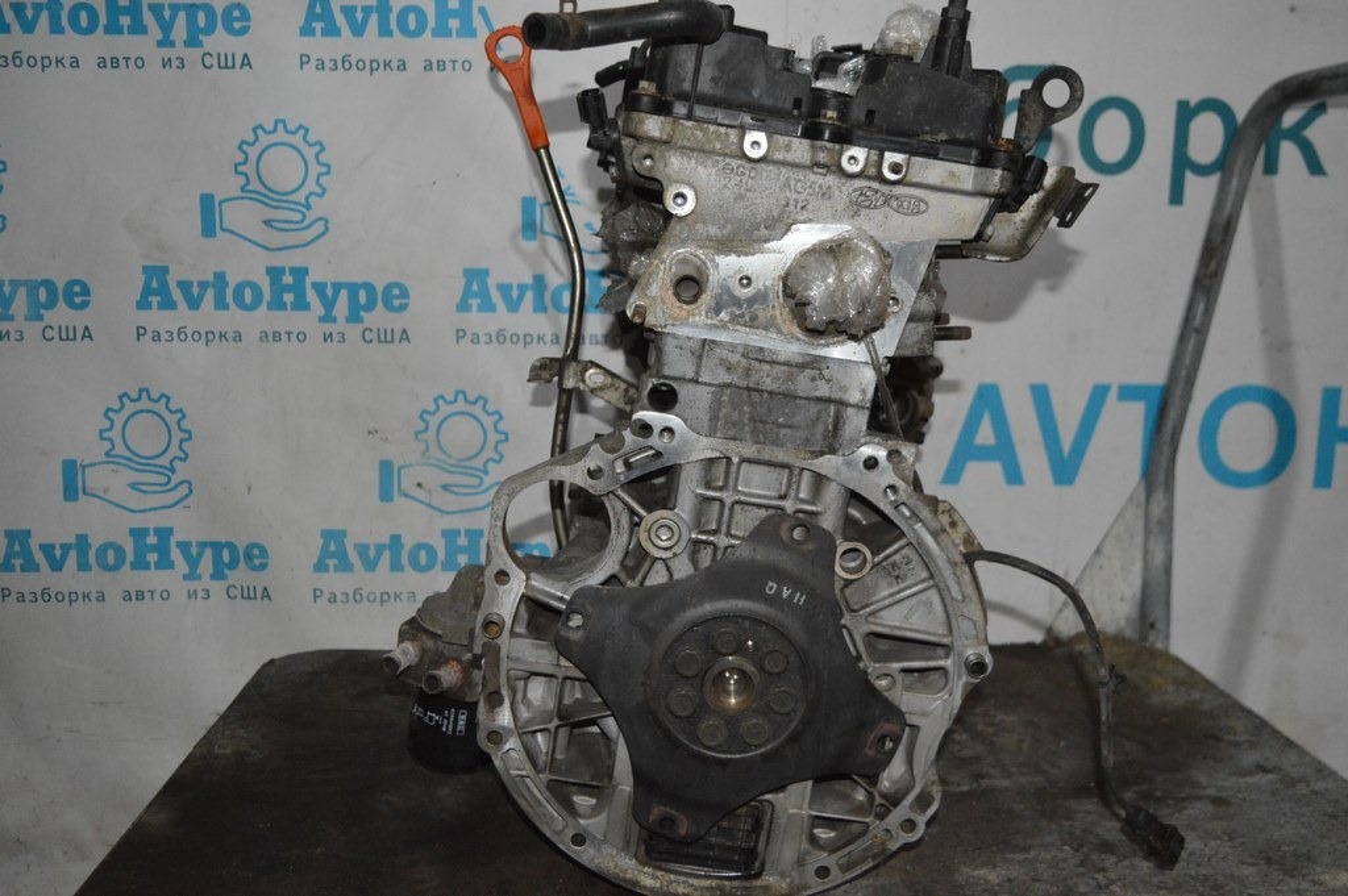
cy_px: 448
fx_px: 1347
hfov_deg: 53.2
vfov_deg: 36.8
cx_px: 674
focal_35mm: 36
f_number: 4
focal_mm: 24
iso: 3200
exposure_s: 1/60
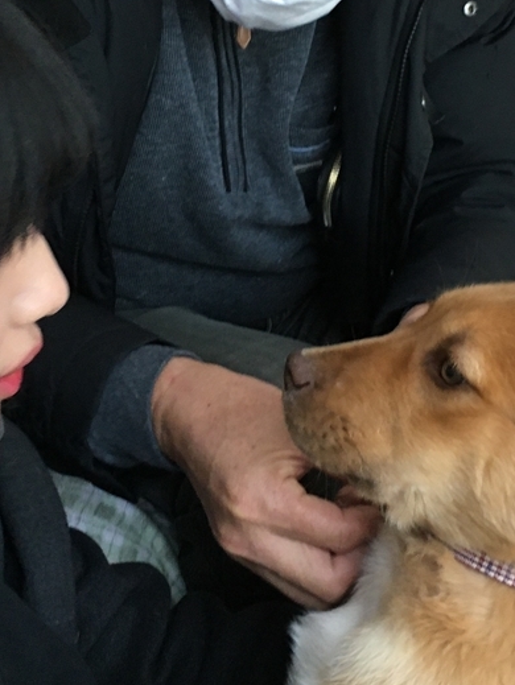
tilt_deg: -11.9
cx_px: 243
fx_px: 1327
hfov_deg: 22.0
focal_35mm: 67
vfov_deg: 28.6
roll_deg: -1.5
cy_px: 178
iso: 100
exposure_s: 1/30
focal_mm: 4.15
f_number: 2.2
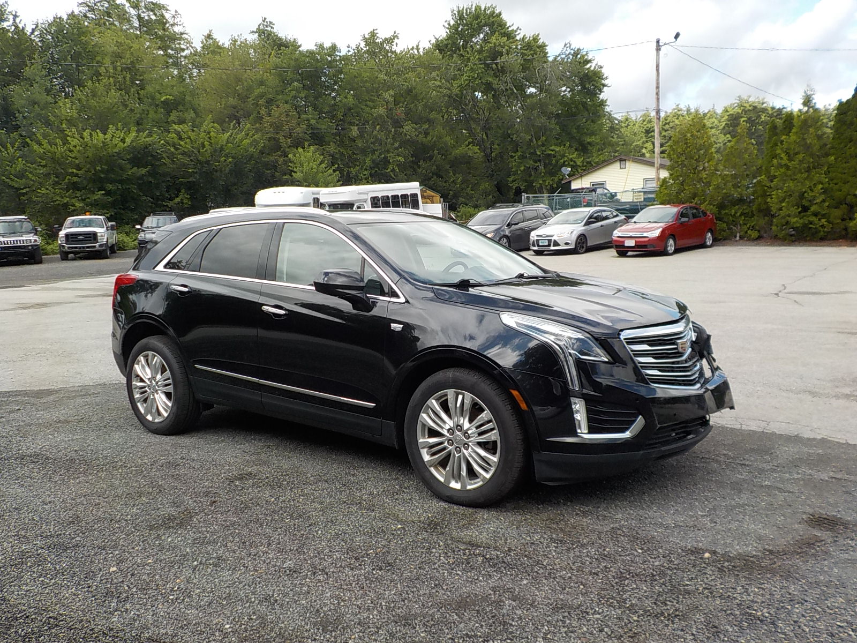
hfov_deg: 60.0
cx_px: 428
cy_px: 322
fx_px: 743
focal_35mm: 30
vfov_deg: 46.8
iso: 125
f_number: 3.3
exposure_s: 1/800
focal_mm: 4.1
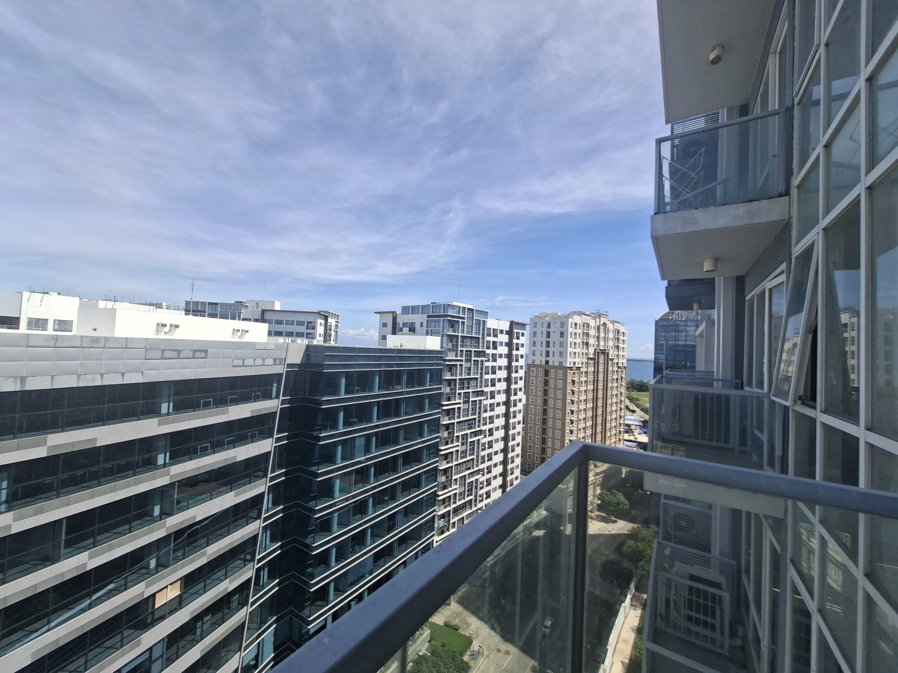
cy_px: 336
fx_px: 337
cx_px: 449
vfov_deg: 89.9
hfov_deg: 106.2
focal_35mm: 13
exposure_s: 1/1038
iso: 40
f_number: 2.2
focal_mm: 1.74
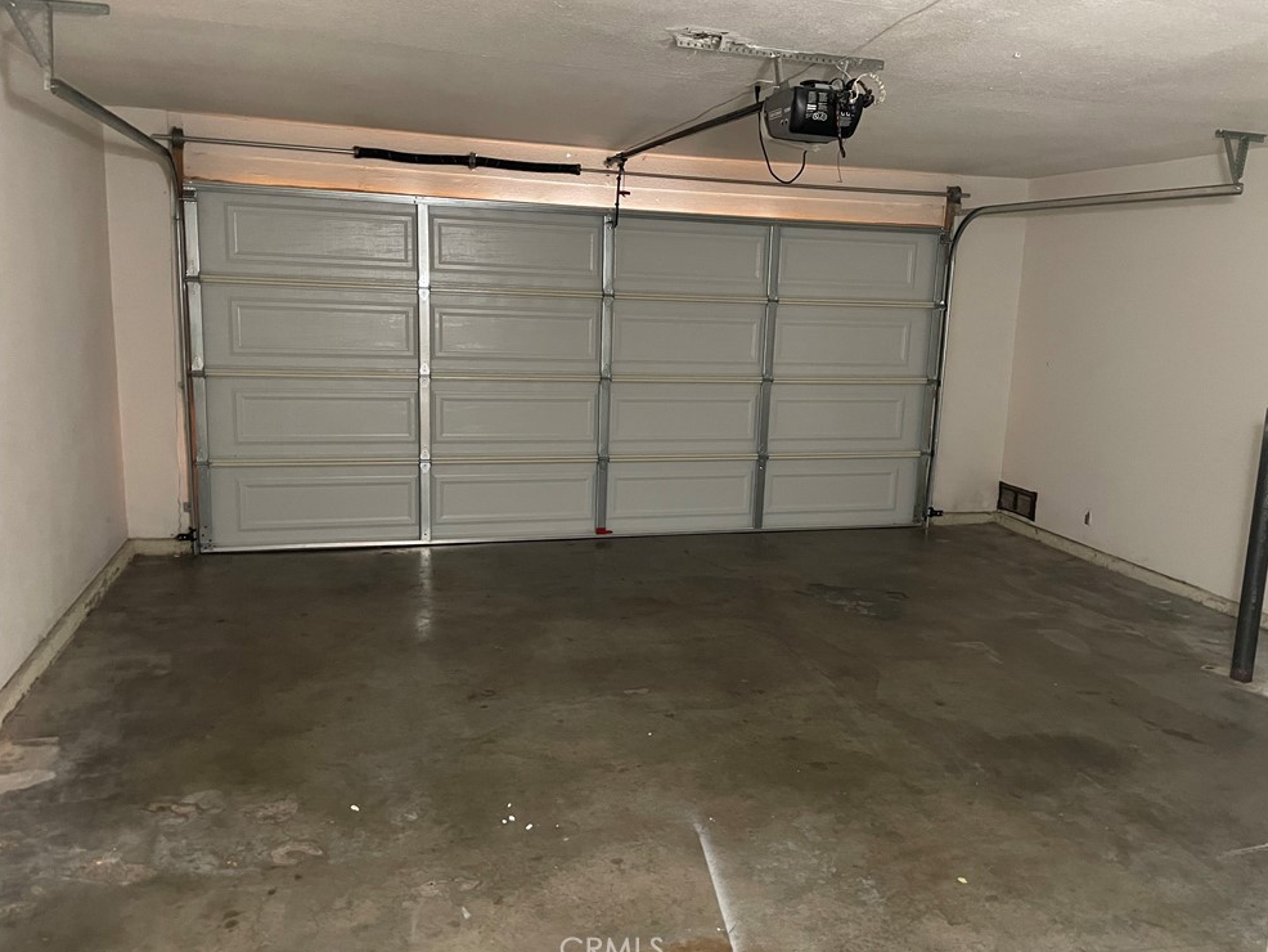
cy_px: 473
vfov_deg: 51.4
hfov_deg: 65.3
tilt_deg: -9.7
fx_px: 989
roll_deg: -2.1
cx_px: 655
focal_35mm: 27
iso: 800
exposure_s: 1/30
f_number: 1.6
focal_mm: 4.2
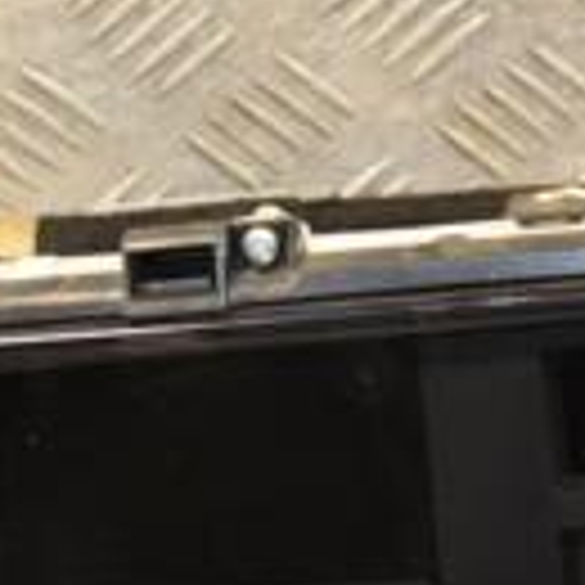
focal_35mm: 223
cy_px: 414
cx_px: 472
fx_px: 4264
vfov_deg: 7.8
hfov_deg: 7.8
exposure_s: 1/200
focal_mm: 38
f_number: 6.3
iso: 800
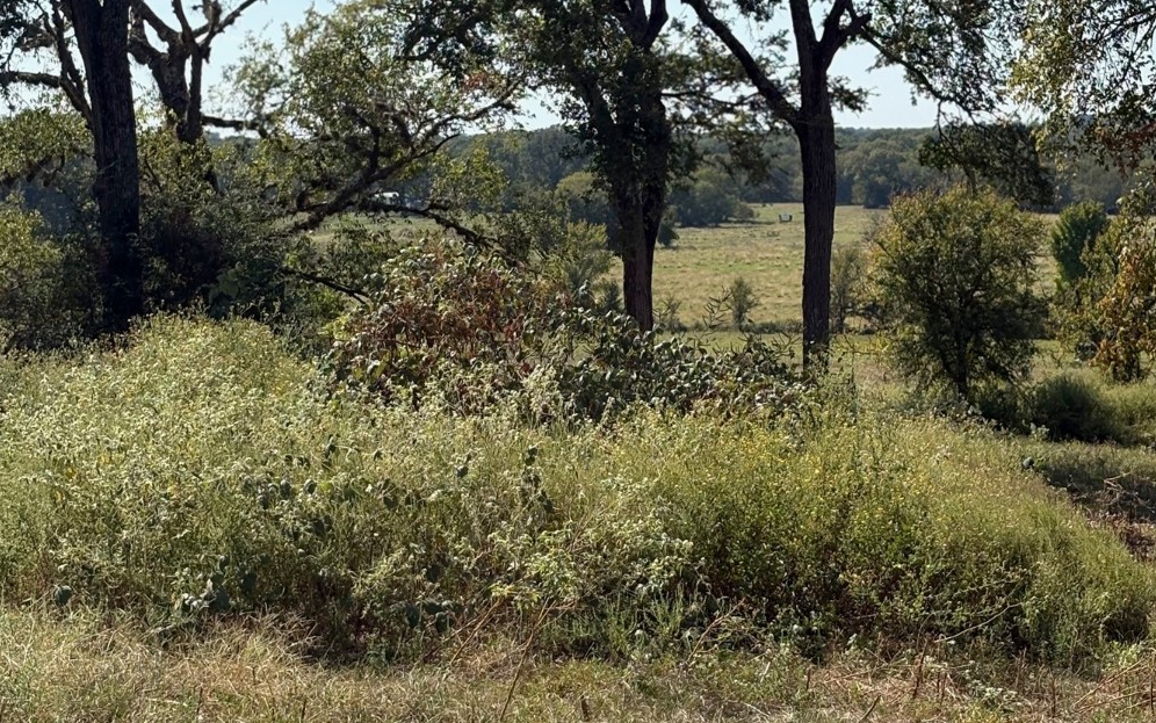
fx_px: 2679
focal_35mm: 85
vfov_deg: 15.4
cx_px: 552
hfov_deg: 24.4
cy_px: 297
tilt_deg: -2.5
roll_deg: +1.1
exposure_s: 1/2451
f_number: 1.6
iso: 40
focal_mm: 5.96
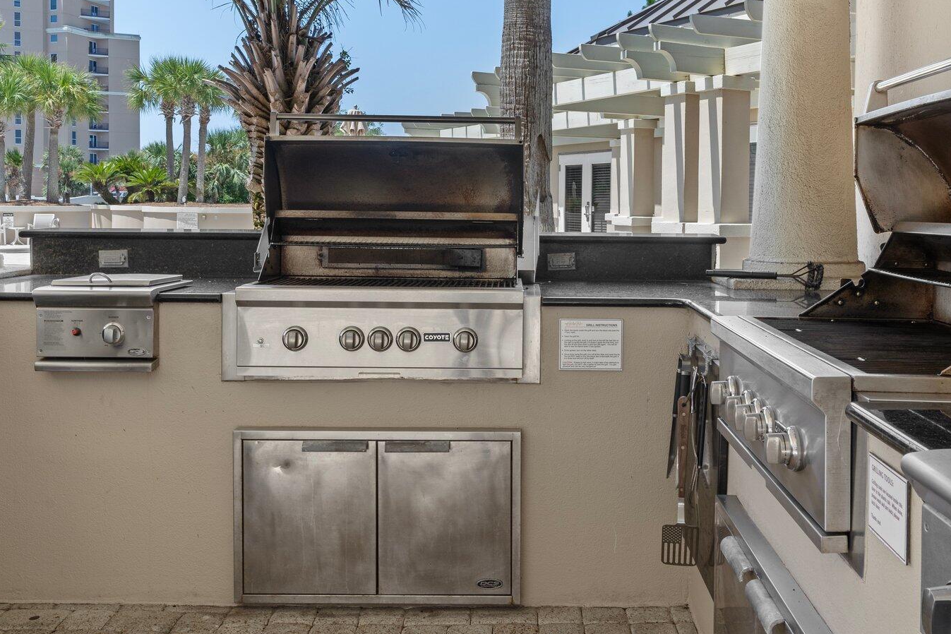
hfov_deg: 50.6
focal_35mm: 38
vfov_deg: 34.8
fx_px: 1004
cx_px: 538
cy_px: 230
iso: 200
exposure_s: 1/13
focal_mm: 25
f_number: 13
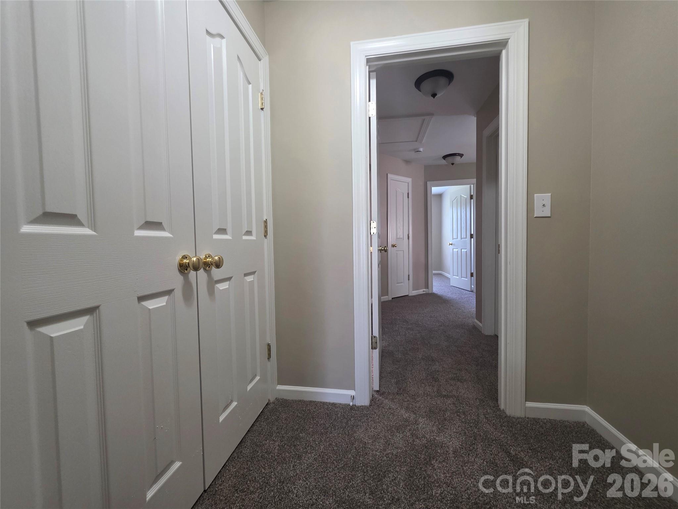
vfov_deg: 89.9
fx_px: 255
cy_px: 254
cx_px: 339
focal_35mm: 13
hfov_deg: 106.2
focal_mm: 2.2
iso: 200
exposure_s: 1/60
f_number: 1.9
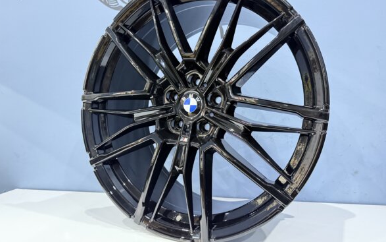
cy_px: 106
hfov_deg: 70.4
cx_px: 193
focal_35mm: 26
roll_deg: -1.4
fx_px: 274
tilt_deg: +3.6
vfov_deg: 47.5
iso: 1600
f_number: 1.78
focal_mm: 6.76
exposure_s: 1/25
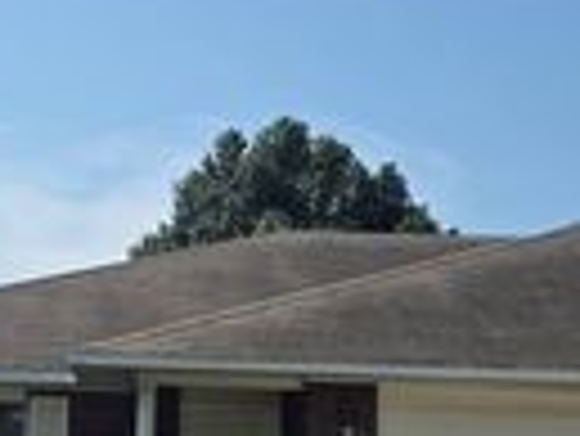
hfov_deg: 21.9
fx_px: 1493
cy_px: 344
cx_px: 202
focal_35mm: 89
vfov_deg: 16.5
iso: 80
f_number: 1.7
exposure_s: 1/7944
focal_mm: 6.3
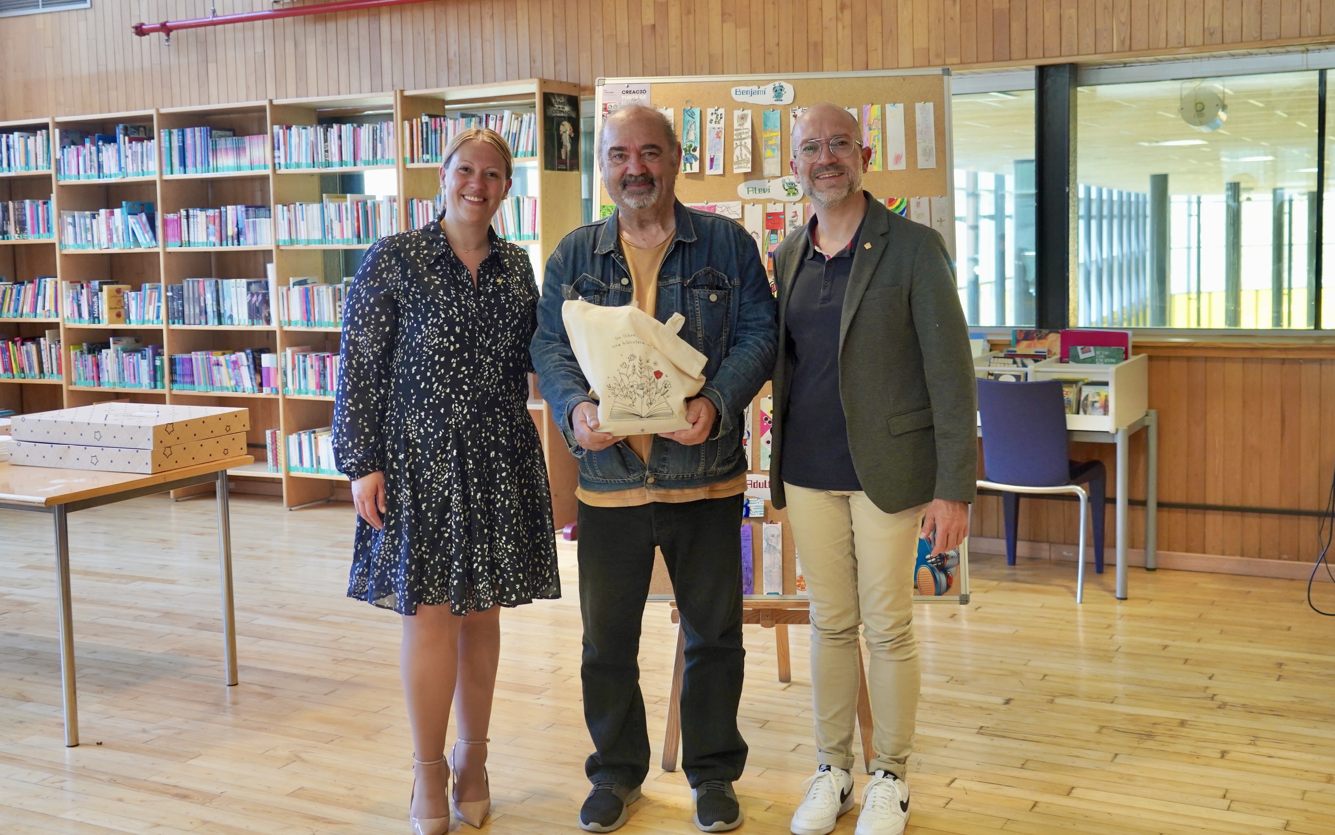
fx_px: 1201
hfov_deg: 58.1
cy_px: 431
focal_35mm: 33
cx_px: 649
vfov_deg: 38.3
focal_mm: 31
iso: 1600
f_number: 4
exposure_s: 1/160
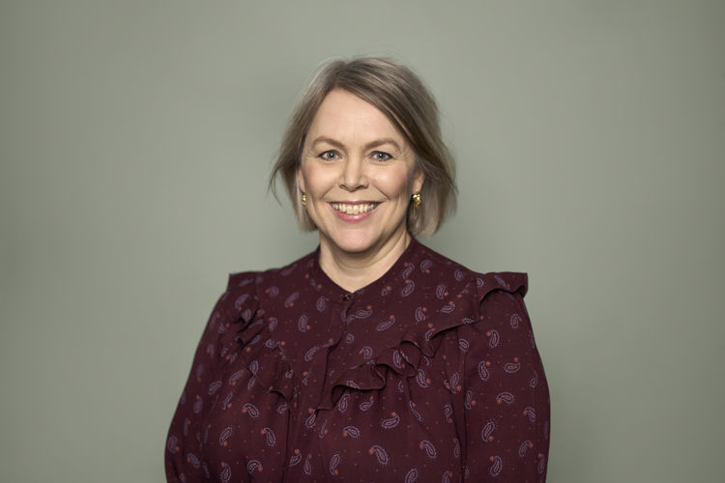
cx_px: 362
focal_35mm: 50
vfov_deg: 27.0
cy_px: 242
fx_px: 1007
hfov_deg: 39.6
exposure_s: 1/200
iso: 80
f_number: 1.8
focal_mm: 50
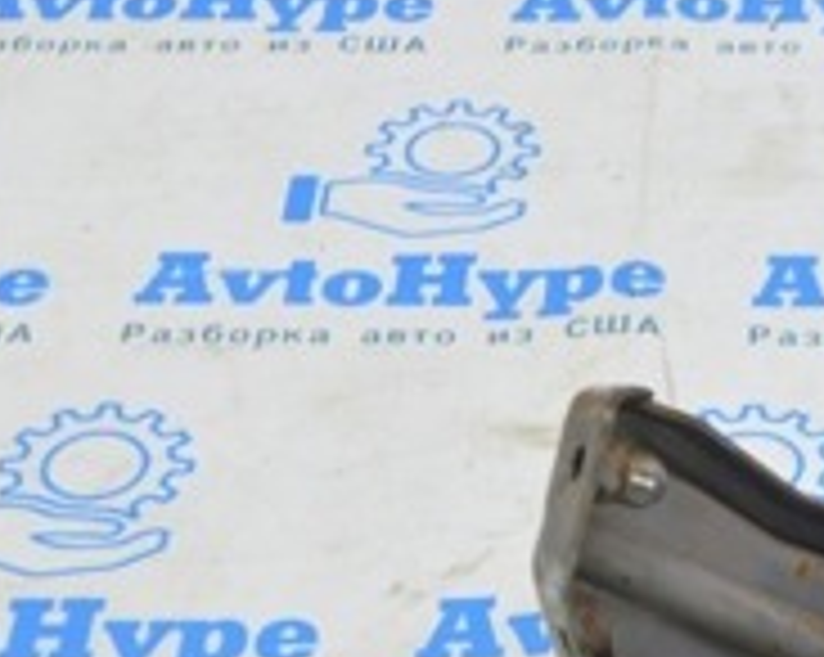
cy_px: 740
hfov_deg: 14.5
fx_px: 3118
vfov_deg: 11.8
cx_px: 1027
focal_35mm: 128
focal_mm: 26
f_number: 5.6
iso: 400
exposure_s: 1/20
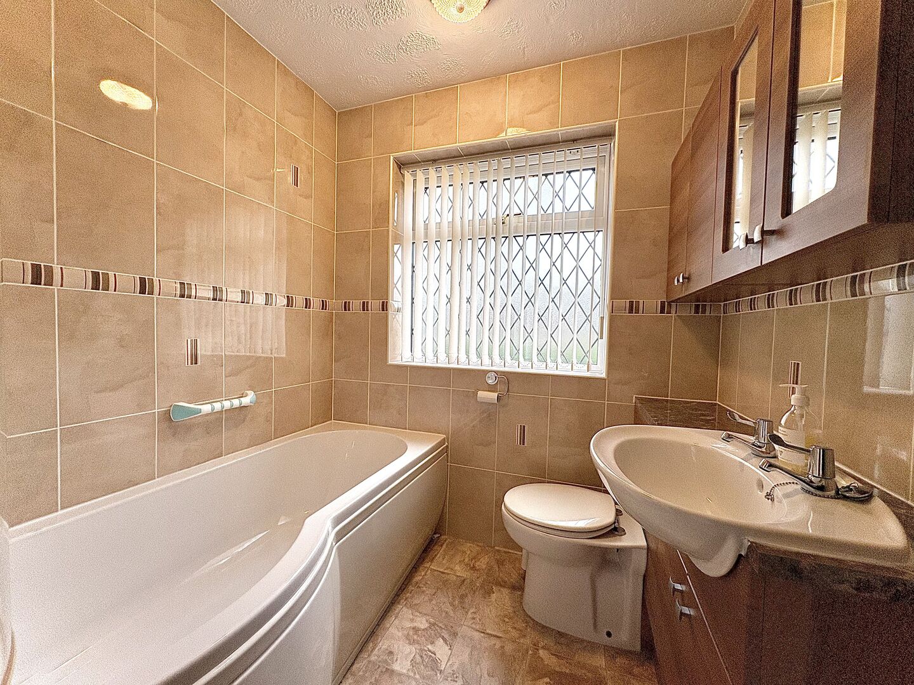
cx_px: 457
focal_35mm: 14
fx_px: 370
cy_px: 342
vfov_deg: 85.7
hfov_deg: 102.1
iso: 100
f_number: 2.2
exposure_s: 1/99
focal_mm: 2.22
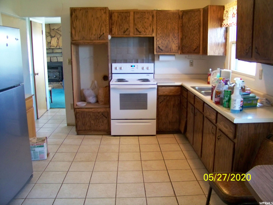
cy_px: 102
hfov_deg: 55.4
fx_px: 260
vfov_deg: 42.9
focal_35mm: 33
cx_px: 136
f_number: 2.8
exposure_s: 1/30
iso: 400
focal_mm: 5.85
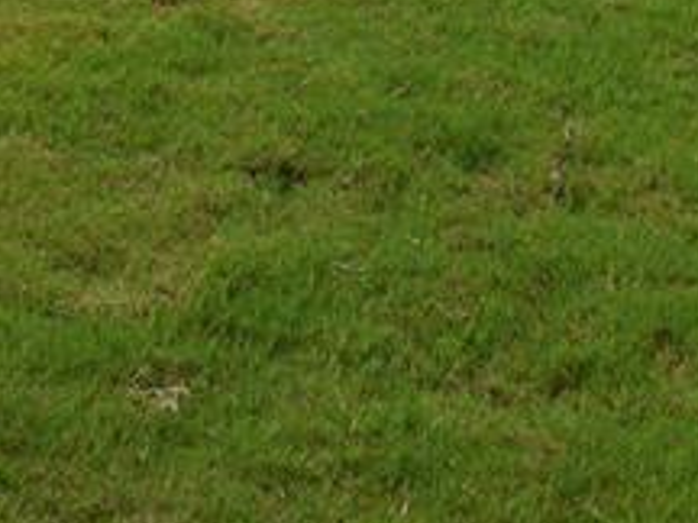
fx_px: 2480
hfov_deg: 15.6
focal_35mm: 123
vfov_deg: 11.0
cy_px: -520
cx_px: -55
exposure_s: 1/500
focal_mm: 18
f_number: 10
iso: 200
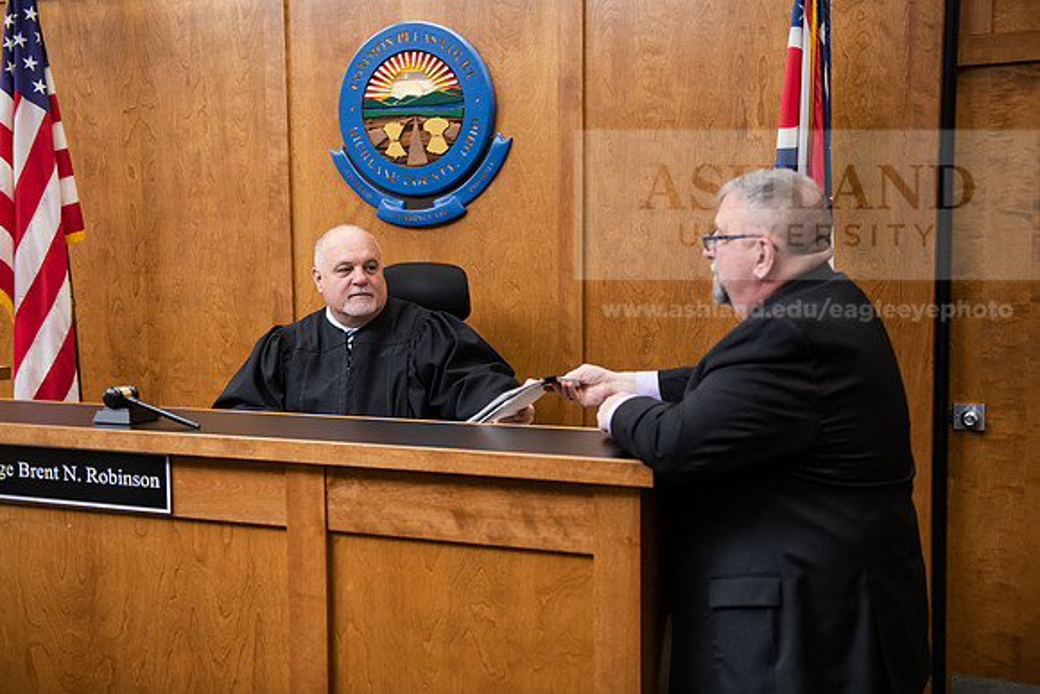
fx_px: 1271
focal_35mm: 44
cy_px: 347
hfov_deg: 44.5
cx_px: 520
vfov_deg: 30.5
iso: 1000
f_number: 3.2
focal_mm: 44
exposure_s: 1/200
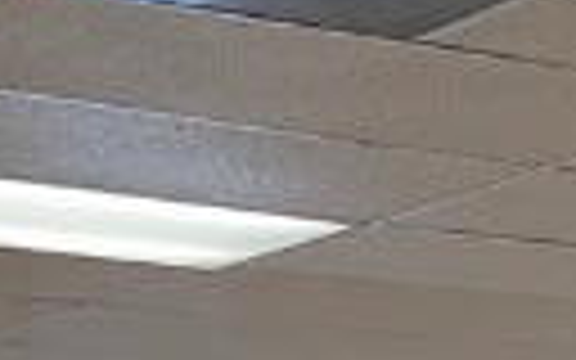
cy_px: 904
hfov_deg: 10.0
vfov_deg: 6.1
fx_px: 3187
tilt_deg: -3.2
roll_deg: +1.2
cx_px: 824
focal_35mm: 203
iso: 125
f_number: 1.78
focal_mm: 6.86
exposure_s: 1/120
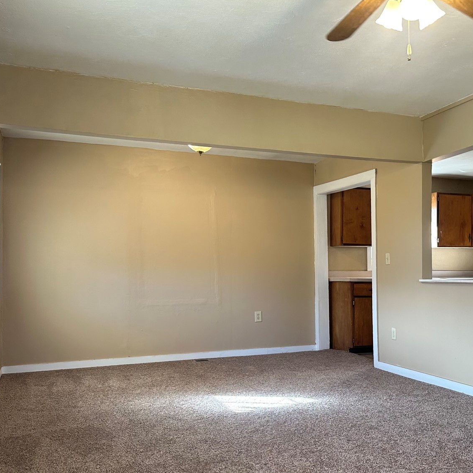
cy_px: 266
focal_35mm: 36
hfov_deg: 45.1
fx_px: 557
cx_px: 331
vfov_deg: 45.9
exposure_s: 1/60
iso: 125
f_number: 1.78
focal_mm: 6.86
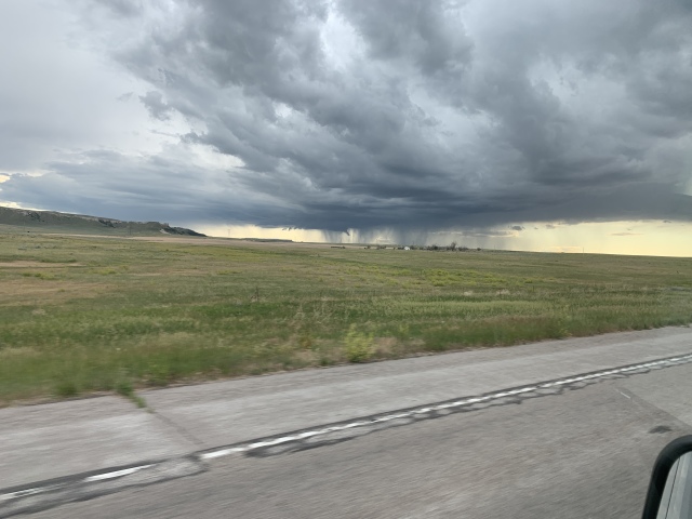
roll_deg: -0.6
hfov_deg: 67.3
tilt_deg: -0.1
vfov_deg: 53.1
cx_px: 346
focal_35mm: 26
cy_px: 260
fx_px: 520
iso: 25
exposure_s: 1/348
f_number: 1.8
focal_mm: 4.25
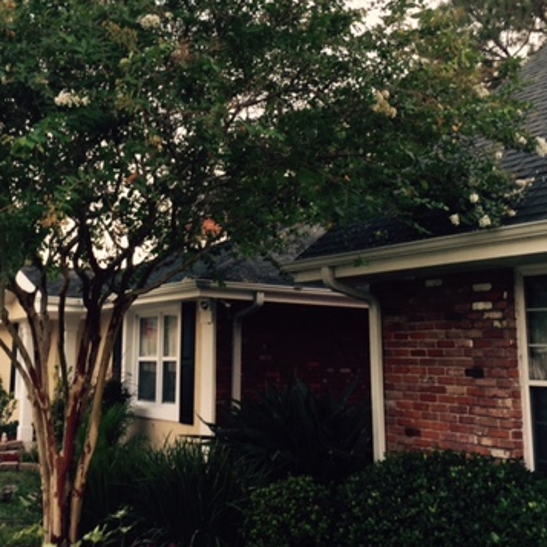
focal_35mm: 46
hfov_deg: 36.7
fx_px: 822
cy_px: 219
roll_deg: -0.4
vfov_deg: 36.7
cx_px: 221
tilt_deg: +11.9
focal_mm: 4.15
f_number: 2.2
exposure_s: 1/60
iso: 40
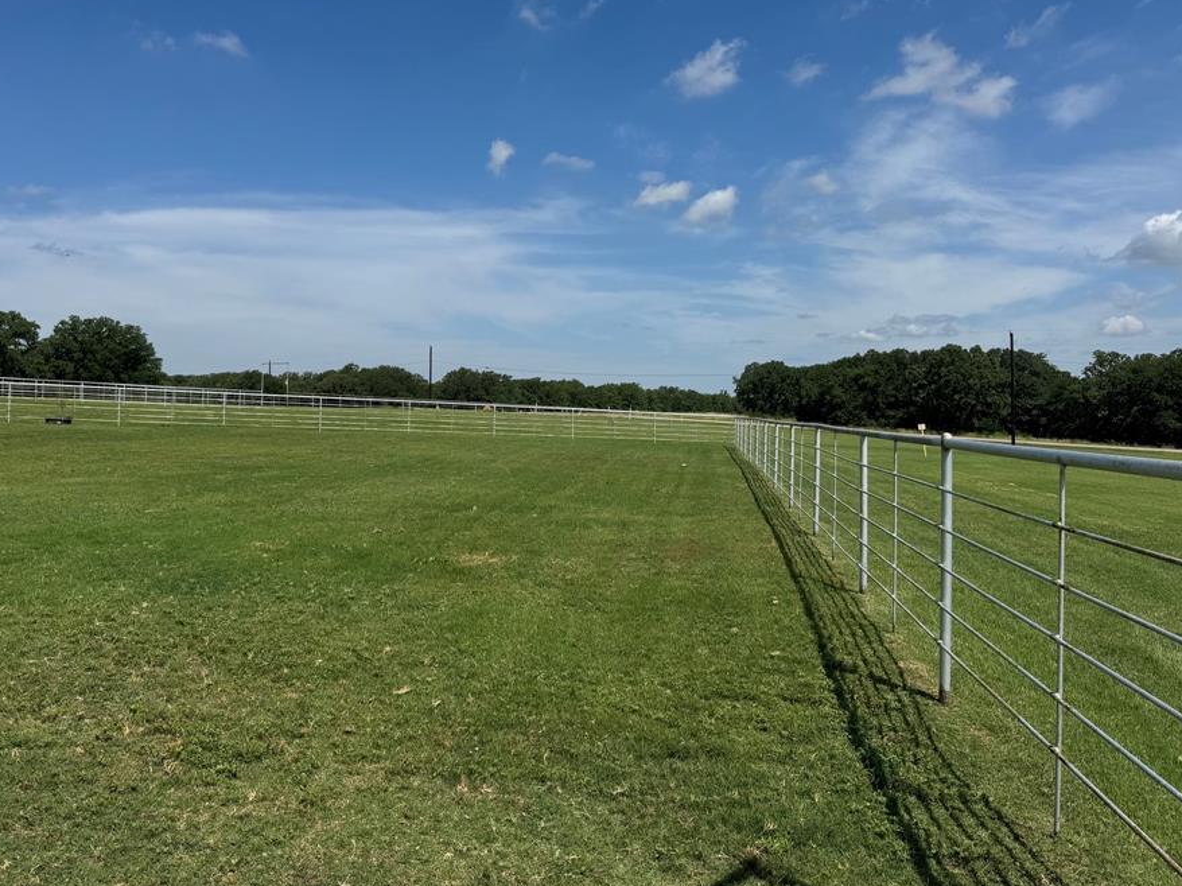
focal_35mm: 28
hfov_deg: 63.3
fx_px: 956
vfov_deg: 49.5
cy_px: 374
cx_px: 538
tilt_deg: +2.0
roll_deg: -1.1
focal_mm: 6.76
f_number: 1.78
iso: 80
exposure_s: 1/7937
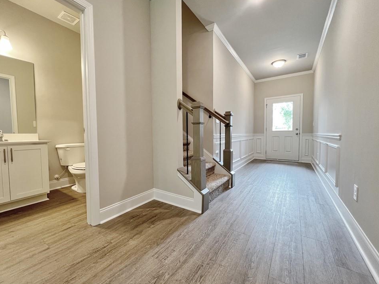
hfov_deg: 101.9
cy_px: 142
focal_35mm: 14
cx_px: 176
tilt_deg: -2.9
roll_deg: +0.1
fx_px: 153
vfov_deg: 85.7
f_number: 1.8
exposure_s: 1/60
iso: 200
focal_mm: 1.6
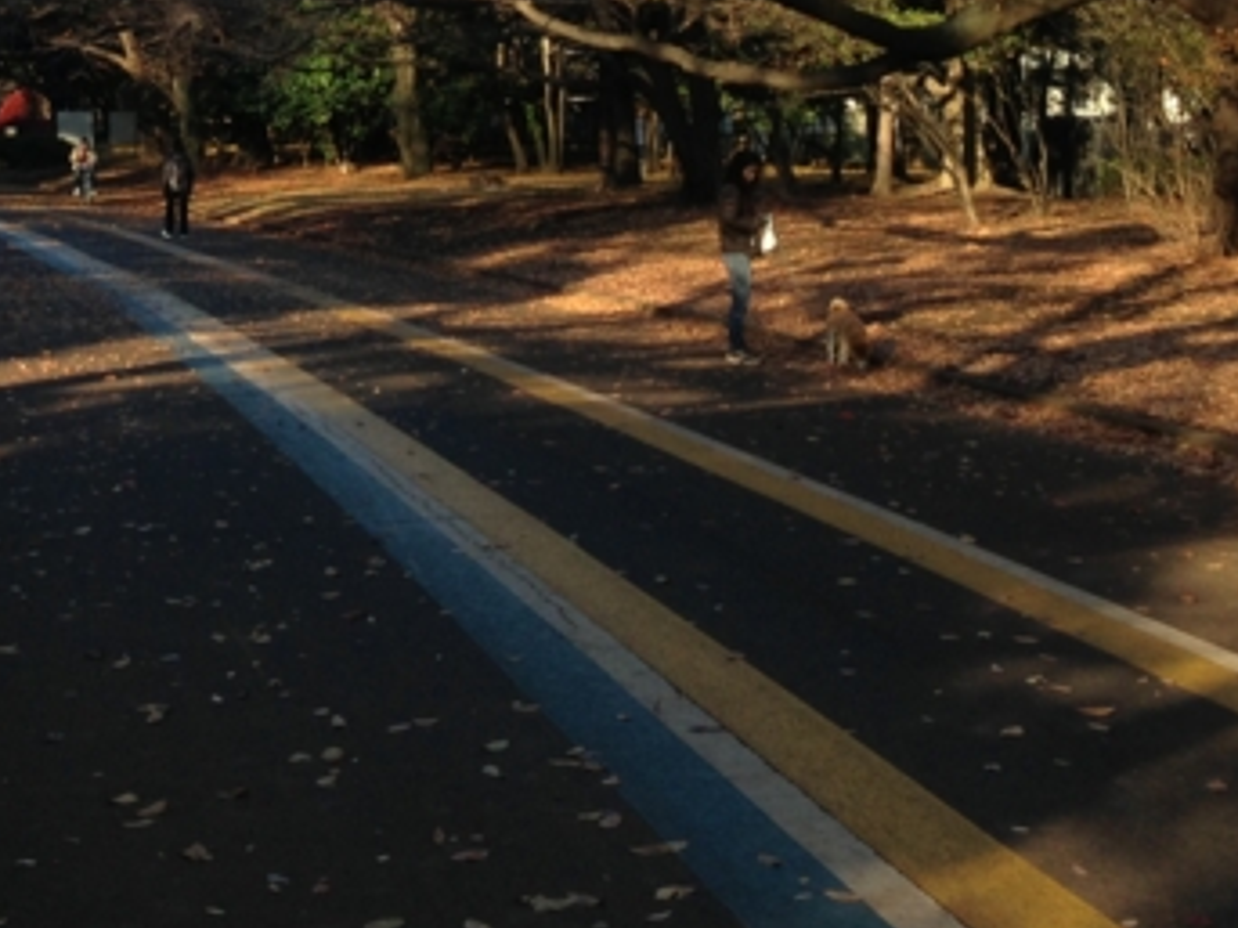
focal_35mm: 77
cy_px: -72
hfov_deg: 24.8
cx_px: 202
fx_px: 2753
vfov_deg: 18.5
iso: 50
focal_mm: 4.13
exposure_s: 1/393
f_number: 2.4
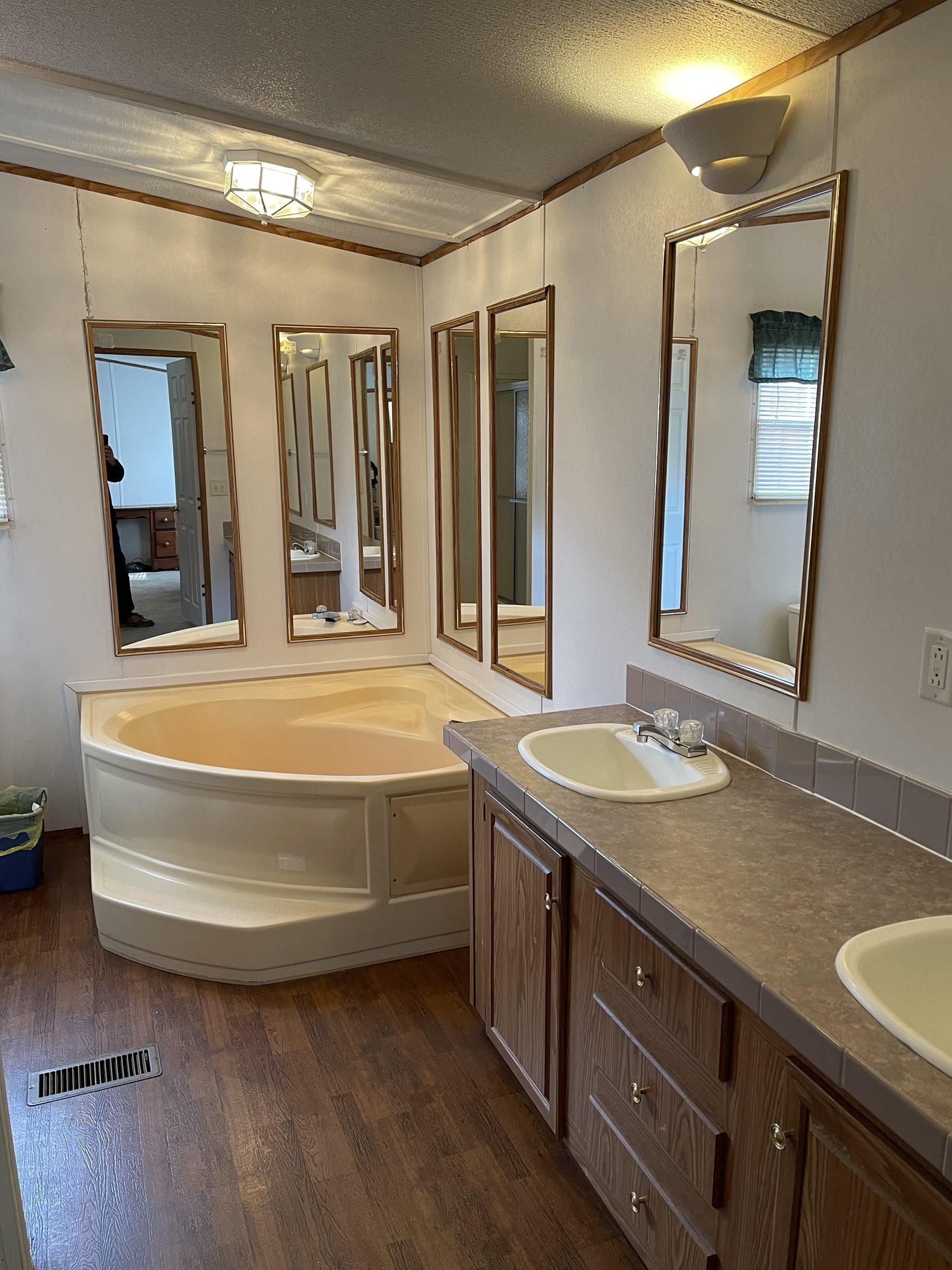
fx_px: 990
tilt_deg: -12.8
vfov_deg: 65.3
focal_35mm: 27
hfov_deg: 51.3
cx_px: 479
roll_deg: +0.5
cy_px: 643
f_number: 1.6
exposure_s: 1/60
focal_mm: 5.1
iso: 125
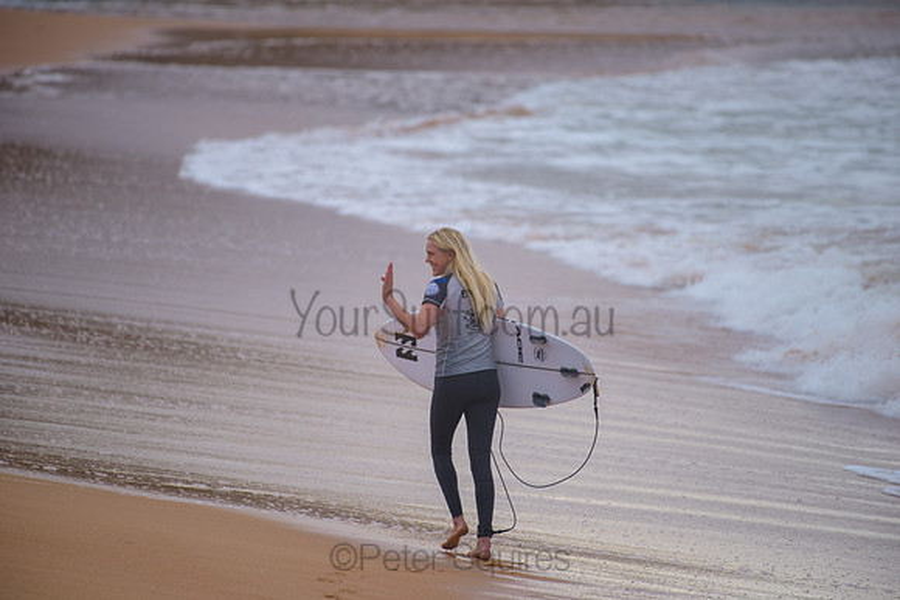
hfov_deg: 4.1
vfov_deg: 2.8
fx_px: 12502
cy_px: 300
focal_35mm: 500
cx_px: 450
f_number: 5.6
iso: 400
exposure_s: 1/2000
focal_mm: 500
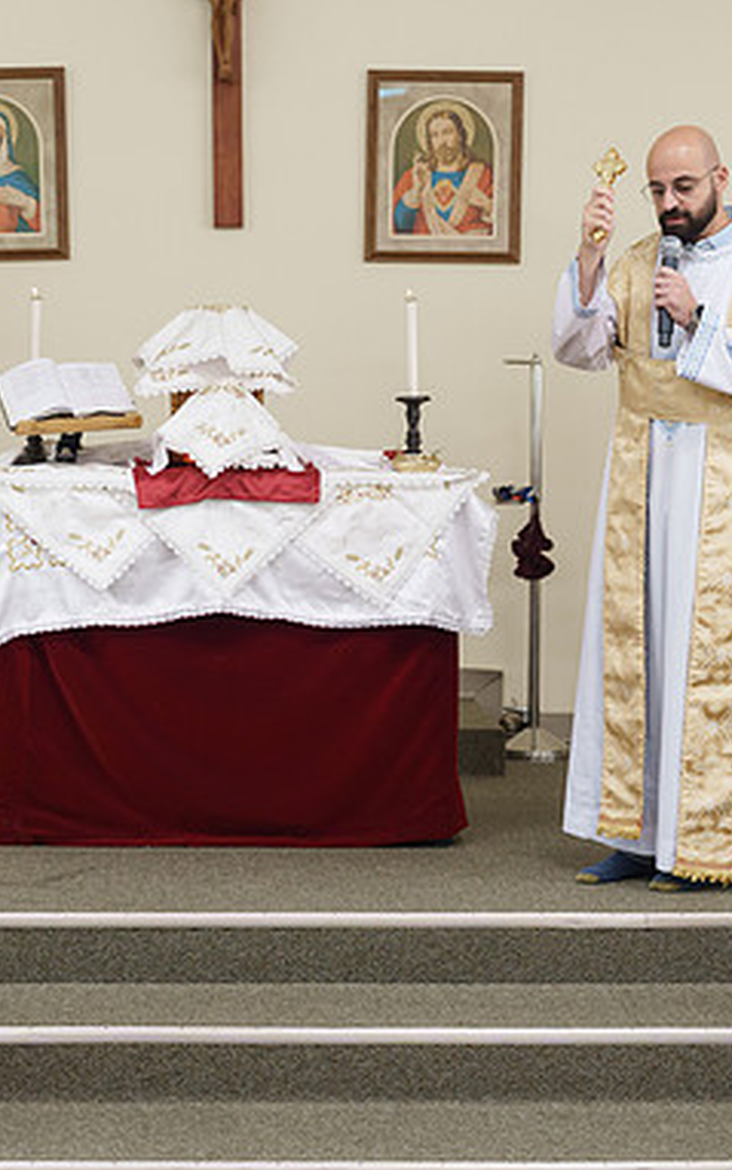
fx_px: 2615
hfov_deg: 15.9
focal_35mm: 82
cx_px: 214
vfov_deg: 25.2
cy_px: 583
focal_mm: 53
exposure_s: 1/125
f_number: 3.5
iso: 1600
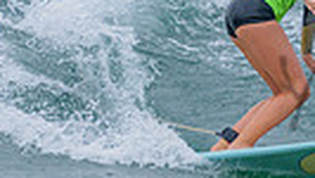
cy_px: 41
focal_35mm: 2792
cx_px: 368
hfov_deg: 0.8
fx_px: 23334
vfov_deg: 0.4
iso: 800
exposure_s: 1/2000
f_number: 5.6
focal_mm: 500
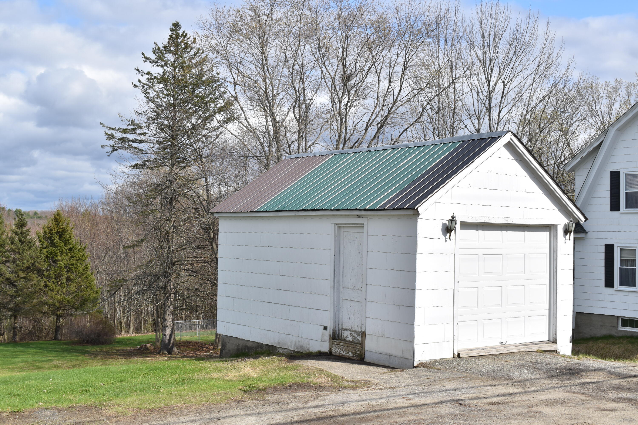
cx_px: 319
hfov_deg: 43.6
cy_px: 212
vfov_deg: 29.9
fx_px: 797
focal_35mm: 45
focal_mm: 30
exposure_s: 1/320
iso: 100
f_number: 9
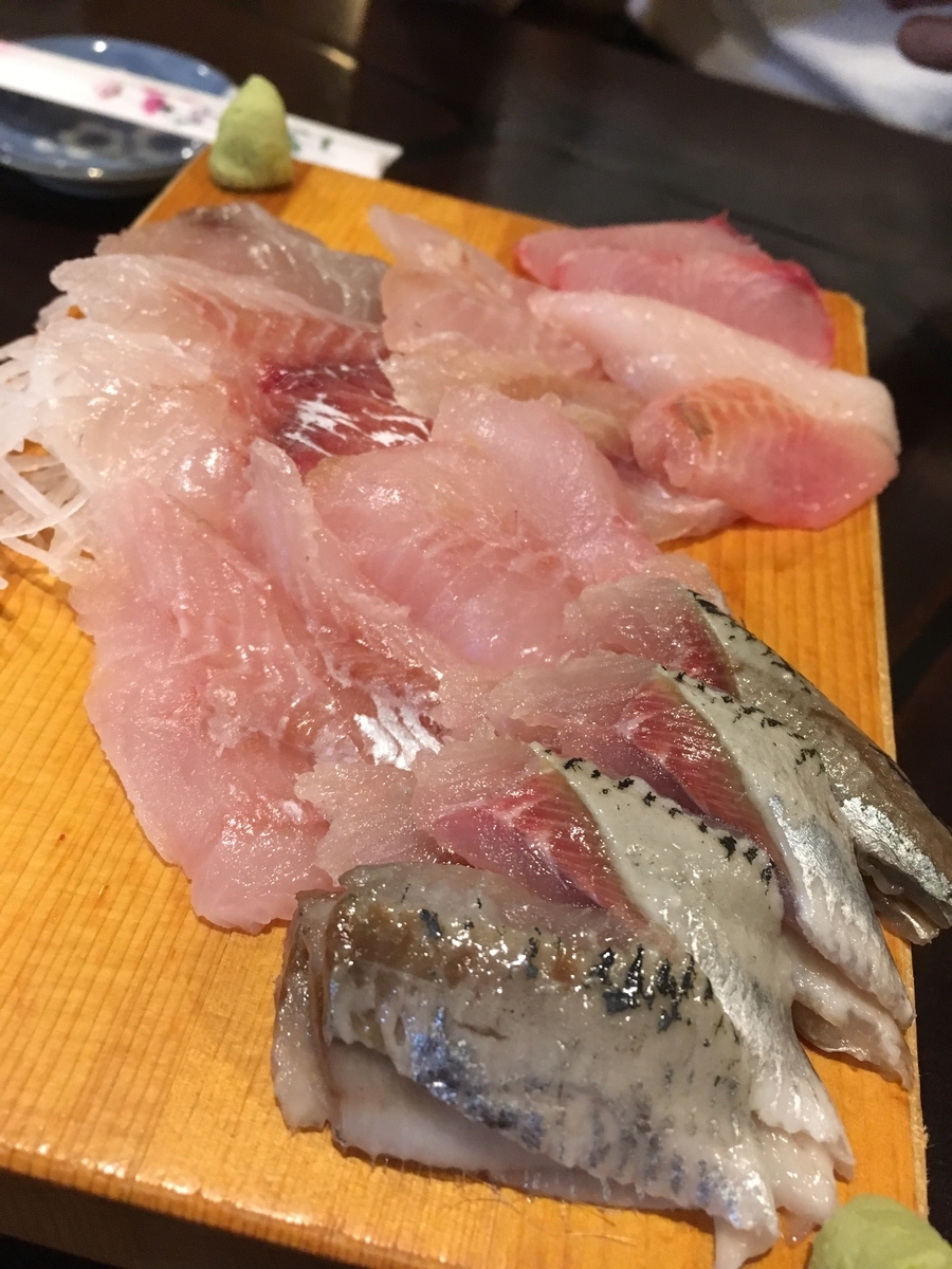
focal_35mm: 29
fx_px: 1063
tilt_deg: -47.6
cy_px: 634
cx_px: 476
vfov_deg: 61.7
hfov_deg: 48.2
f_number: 2.2
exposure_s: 1/20
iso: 200
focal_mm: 4.15
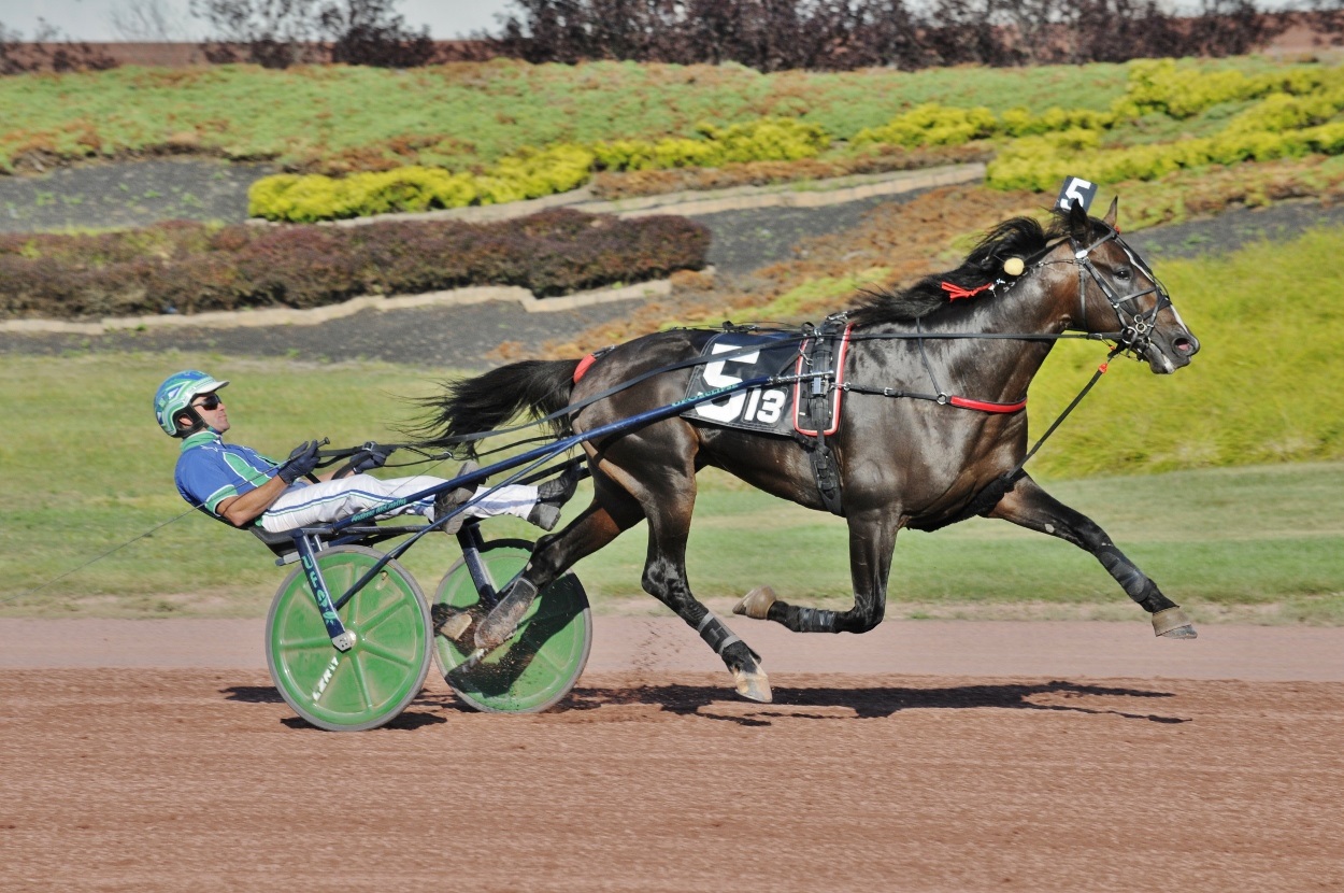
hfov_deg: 9.8
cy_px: 446
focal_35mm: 210
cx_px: 672
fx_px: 7830
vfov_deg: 6.5
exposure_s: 1/800
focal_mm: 140
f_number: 9
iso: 400
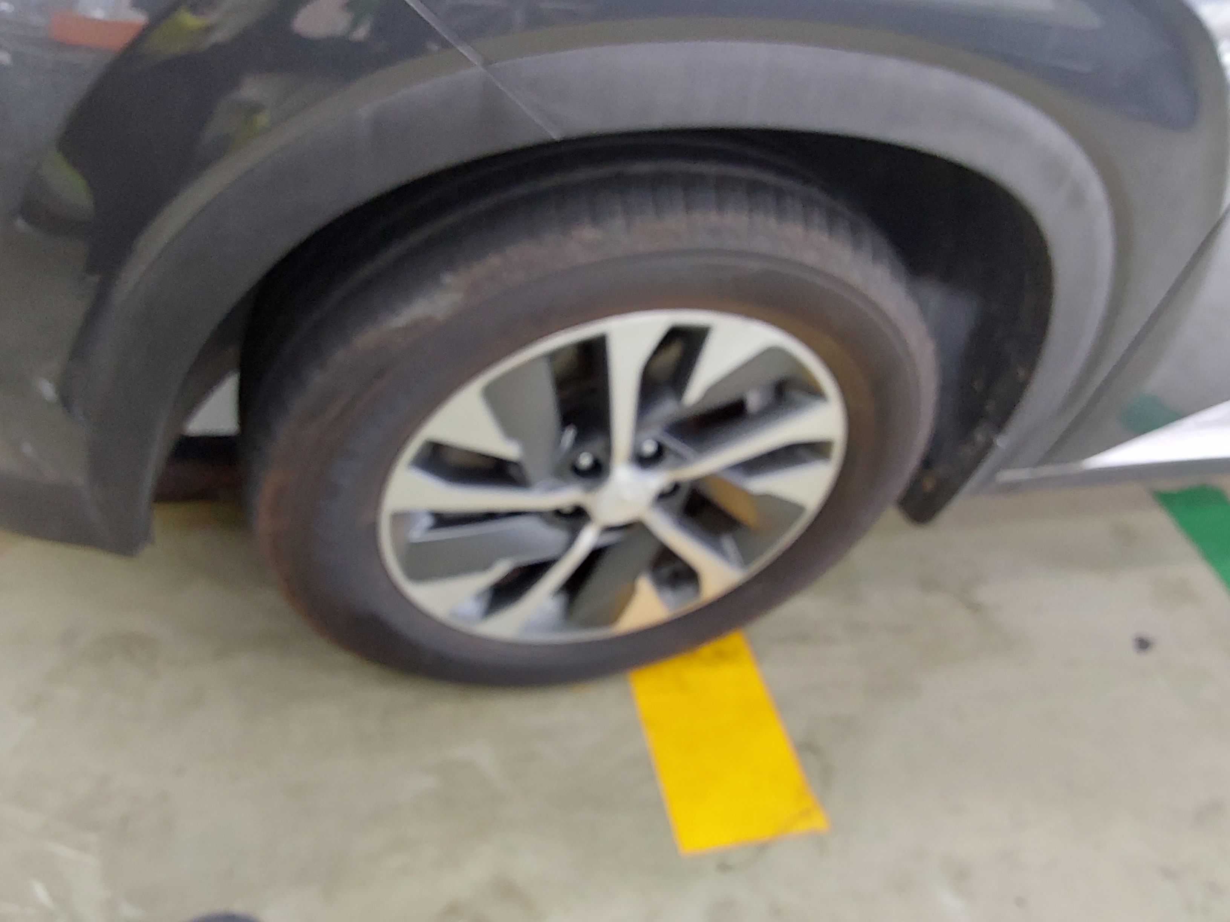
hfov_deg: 63.4
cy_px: 461
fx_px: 995
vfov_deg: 49.7
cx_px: 615
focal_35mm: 28
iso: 200
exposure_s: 1/60
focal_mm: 2.91
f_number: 1.9
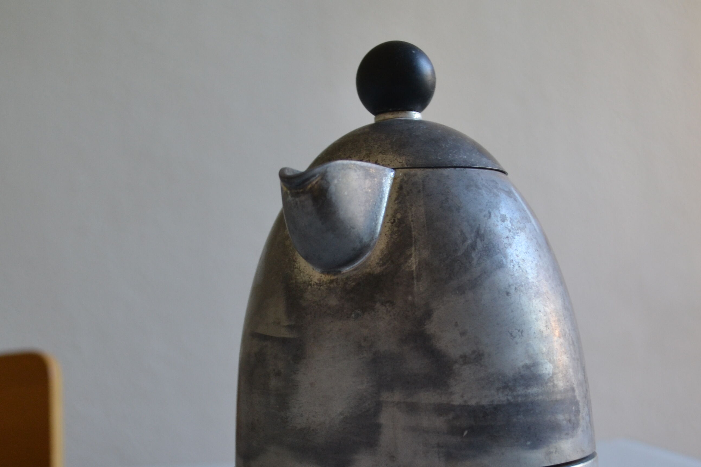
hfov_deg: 33.9
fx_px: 1149
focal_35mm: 59
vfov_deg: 22.9
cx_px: 330
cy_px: 322
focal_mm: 22
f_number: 4
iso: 400
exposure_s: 1/50
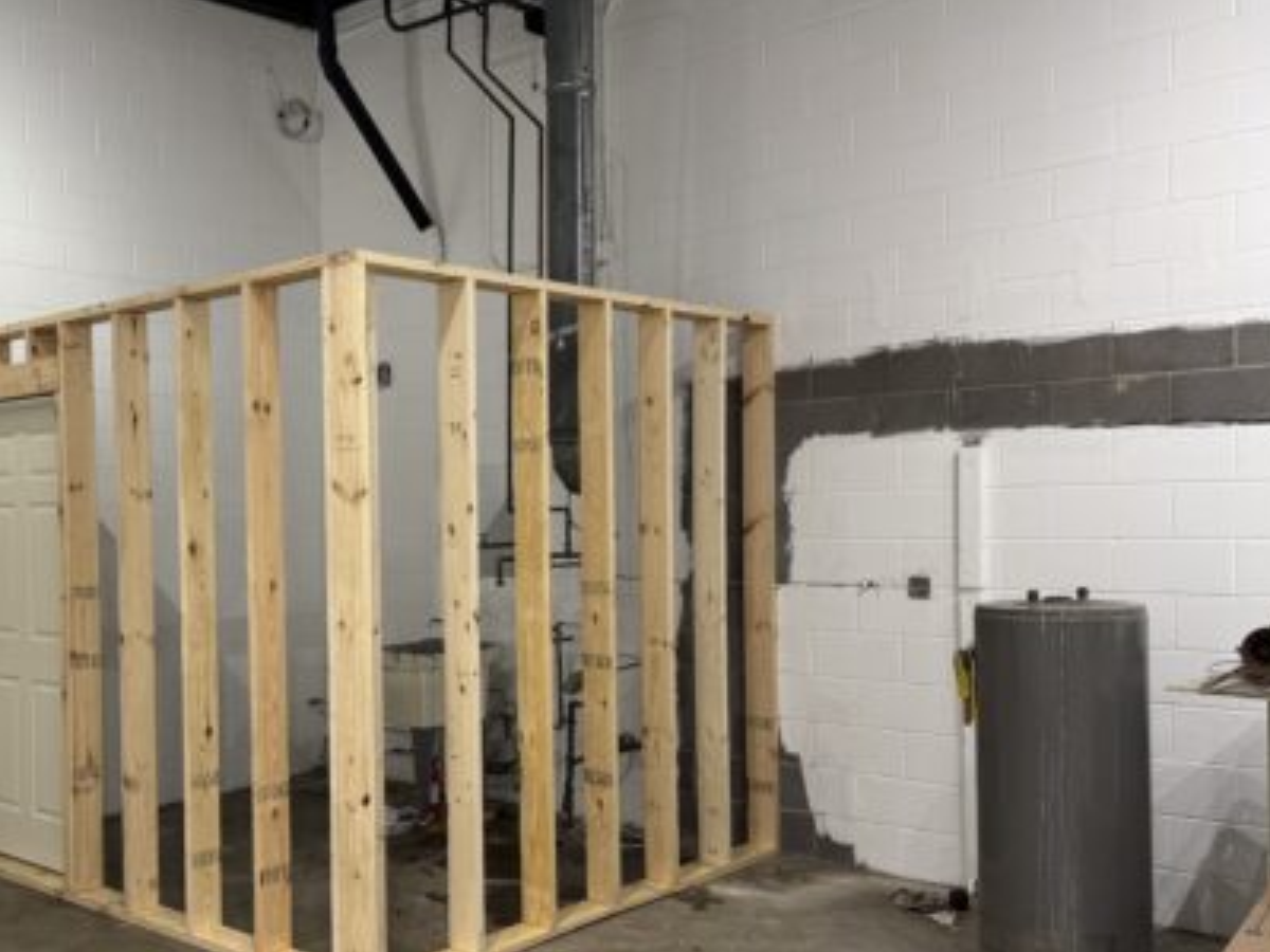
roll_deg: +0.7
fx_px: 1321
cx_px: 387
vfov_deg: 39.5
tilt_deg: -2.6
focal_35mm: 36
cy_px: 552
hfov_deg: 50.1
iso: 250
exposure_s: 1/60
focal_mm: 6.76
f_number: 1.78
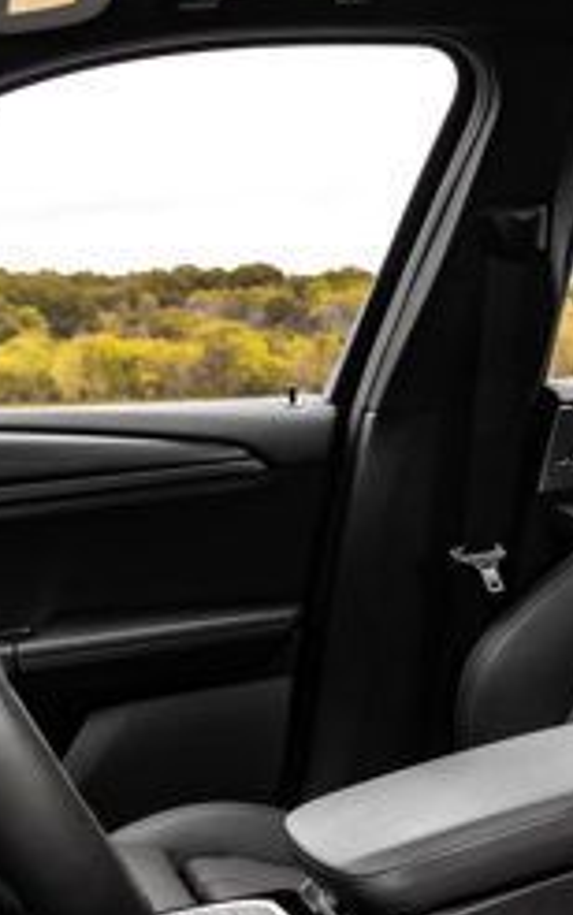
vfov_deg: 29.7
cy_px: 564
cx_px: 714
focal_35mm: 69
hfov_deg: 17.8
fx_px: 1722
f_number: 6.3
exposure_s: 1/200
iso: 640
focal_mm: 26
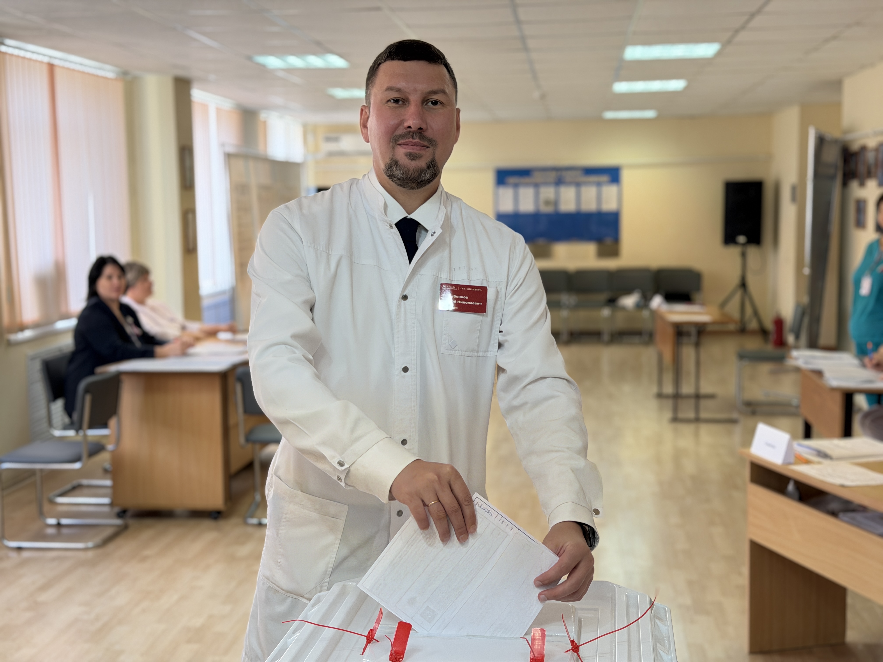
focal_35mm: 48
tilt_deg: -6.6
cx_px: 442
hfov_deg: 39.7
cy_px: 331
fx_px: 1224
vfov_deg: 30.3
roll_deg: +0.7
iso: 125
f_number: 1.78
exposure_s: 1/100
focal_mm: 6.76
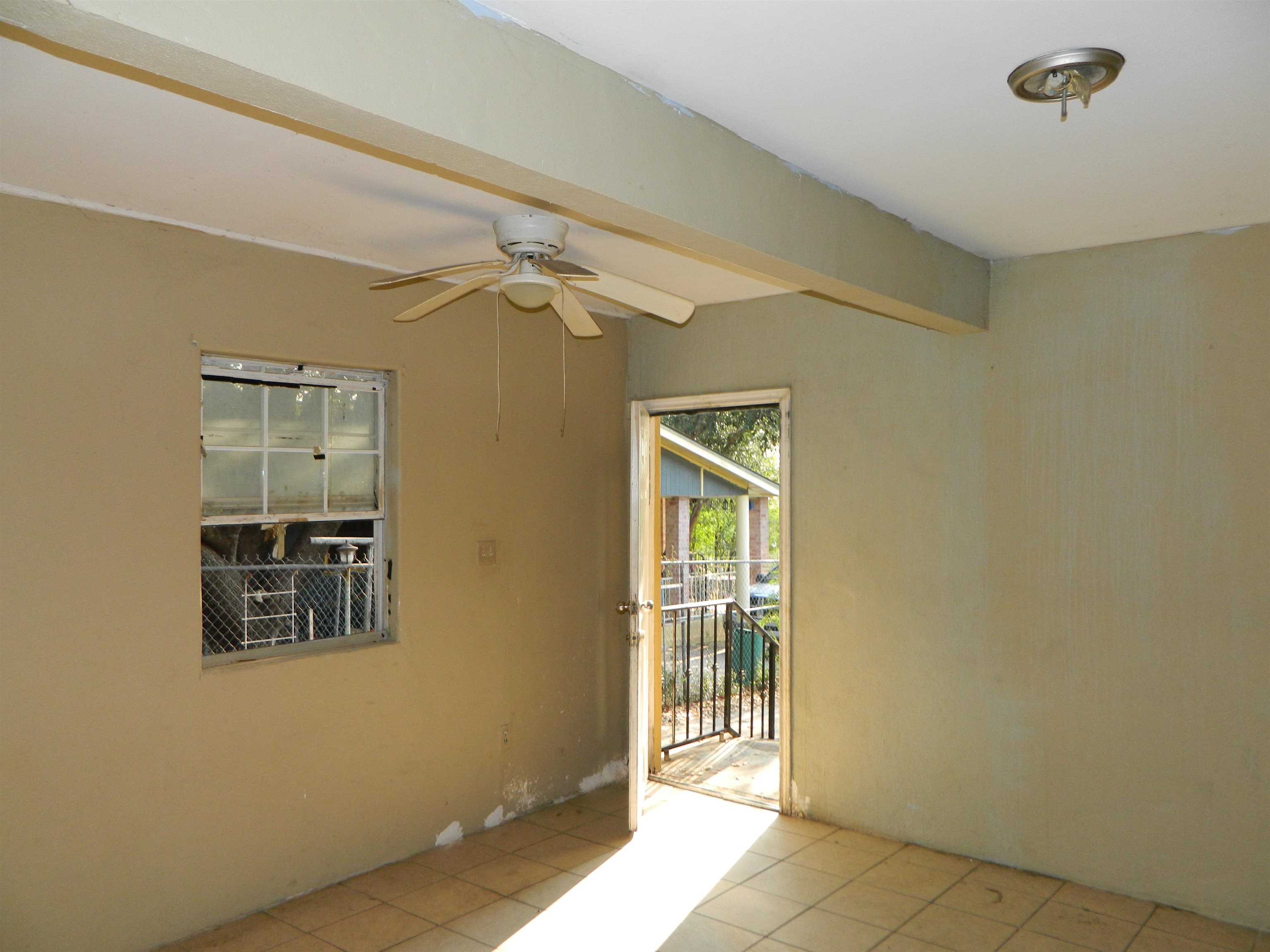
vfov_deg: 54.9
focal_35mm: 25
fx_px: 917
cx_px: 635
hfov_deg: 69.4
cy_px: 476
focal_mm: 4.5
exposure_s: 1/100
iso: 110
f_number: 3.1
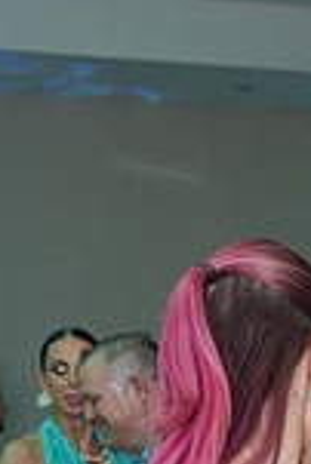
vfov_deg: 13.0
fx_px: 1887
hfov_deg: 9.4
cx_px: 97
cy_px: 765
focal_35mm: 146
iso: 3200
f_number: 4
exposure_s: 1/200
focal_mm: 38
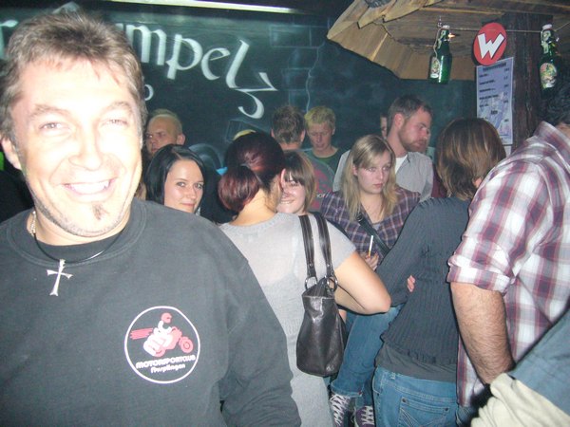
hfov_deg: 52.6
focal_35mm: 35
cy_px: 214
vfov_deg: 40.7
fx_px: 576
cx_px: 285
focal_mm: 5.8
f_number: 2.8
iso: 320
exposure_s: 1/30
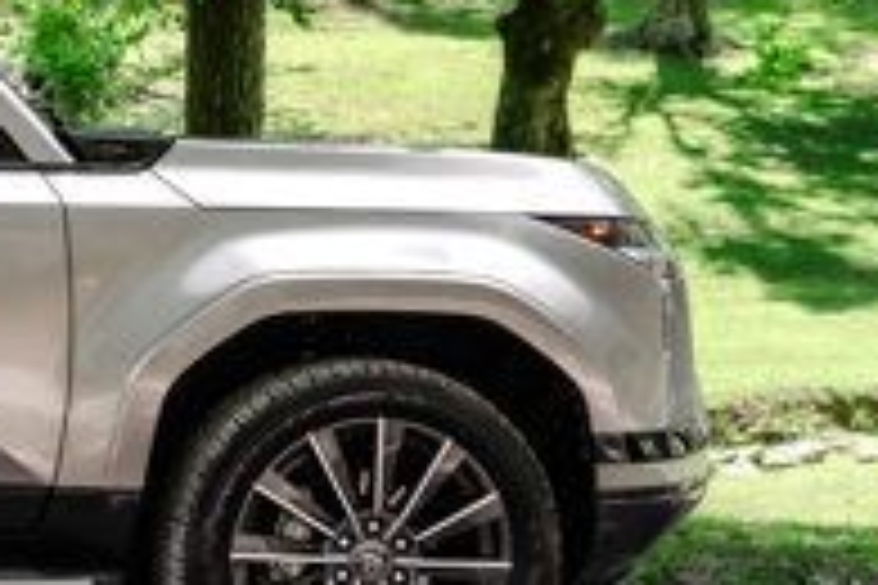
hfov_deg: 18.0
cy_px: 322
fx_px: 2487
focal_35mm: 102
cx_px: -423
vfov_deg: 13.4
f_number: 7.1
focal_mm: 31
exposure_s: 1/250
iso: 800
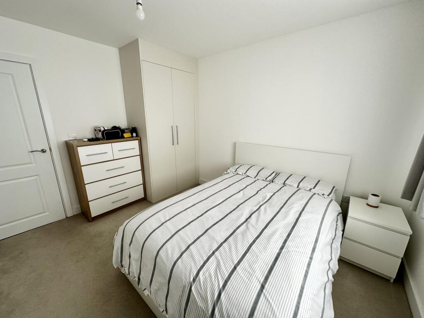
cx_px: 212
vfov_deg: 85.7
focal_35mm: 14
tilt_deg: -14.9
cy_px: 159
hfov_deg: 102.1
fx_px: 171
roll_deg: +0.0
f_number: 2.2
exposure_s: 1/99
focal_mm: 2.22
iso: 64
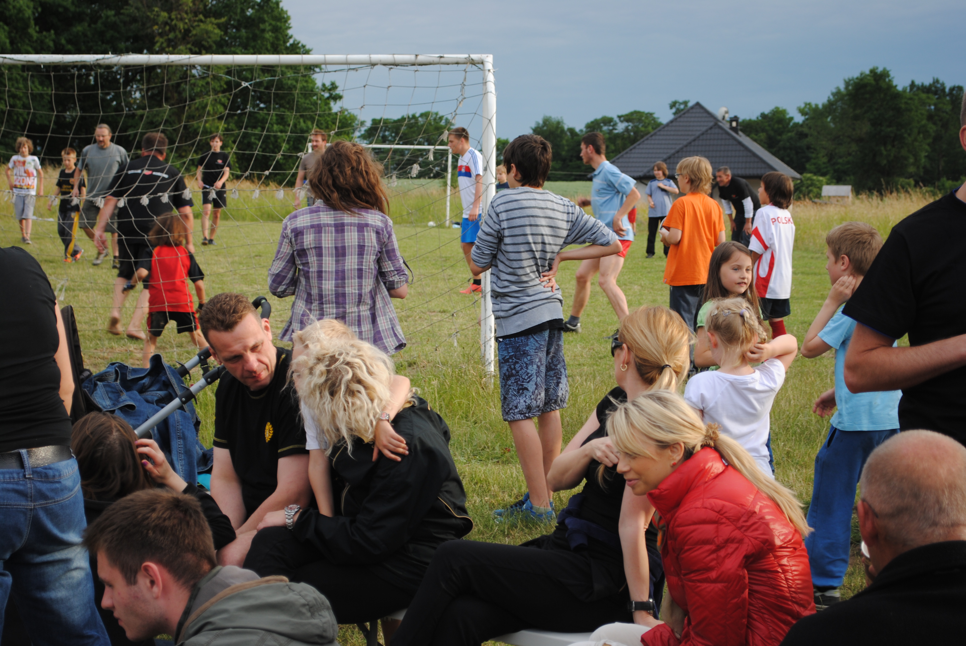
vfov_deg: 19.0
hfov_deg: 28.0
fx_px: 1934
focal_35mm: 72
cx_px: 483
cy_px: 323
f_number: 5.6
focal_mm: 48
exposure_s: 1/125
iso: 100
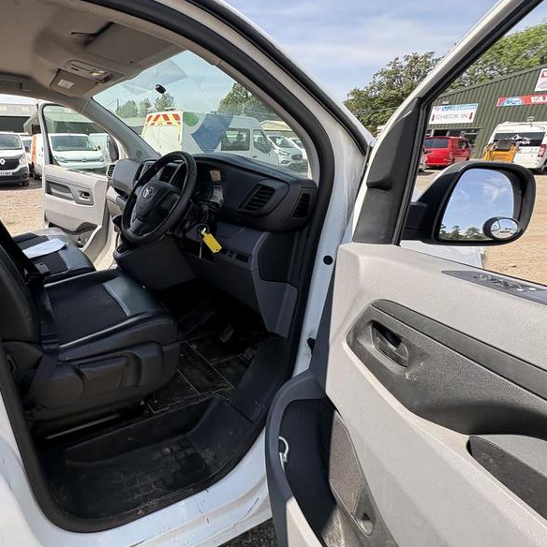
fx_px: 340
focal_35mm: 19
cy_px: 248
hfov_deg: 72.0
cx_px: 133
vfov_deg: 77.5
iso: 50
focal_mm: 2.22
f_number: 2.2
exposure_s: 1/578
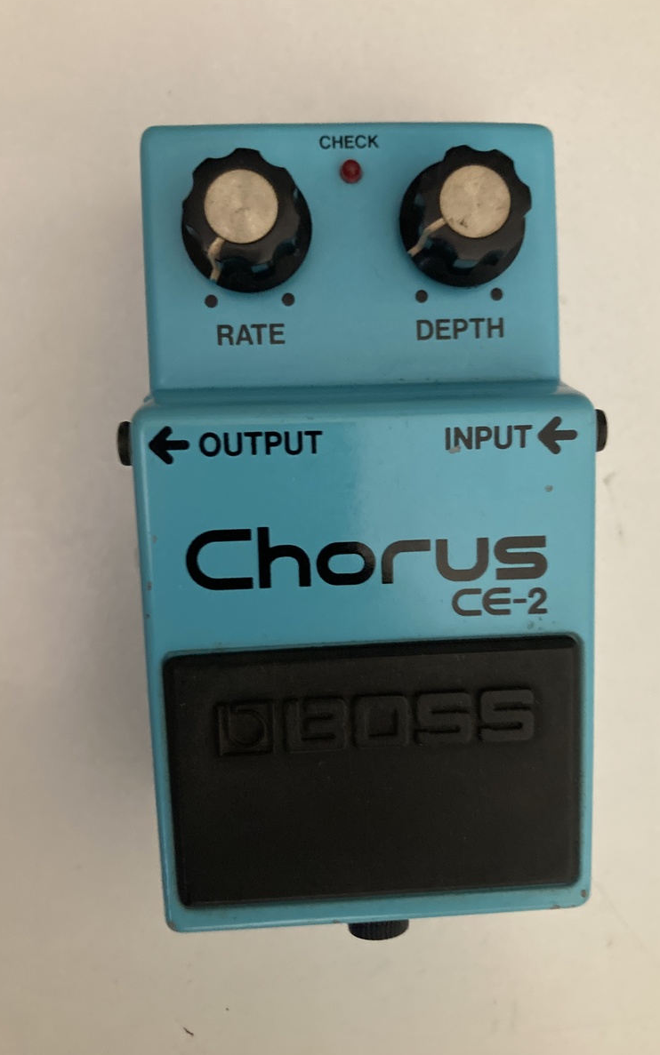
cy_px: 527
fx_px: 863
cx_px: 388
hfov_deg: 41.7
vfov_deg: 62.9
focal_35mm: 30
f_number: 1.8
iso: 500
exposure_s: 1/30
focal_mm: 3.99
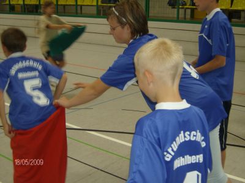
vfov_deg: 31.4
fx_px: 325
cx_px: 122
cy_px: 92
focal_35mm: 46
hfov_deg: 41.3
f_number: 3.1
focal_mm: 7.7
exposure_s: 1/74
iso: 200
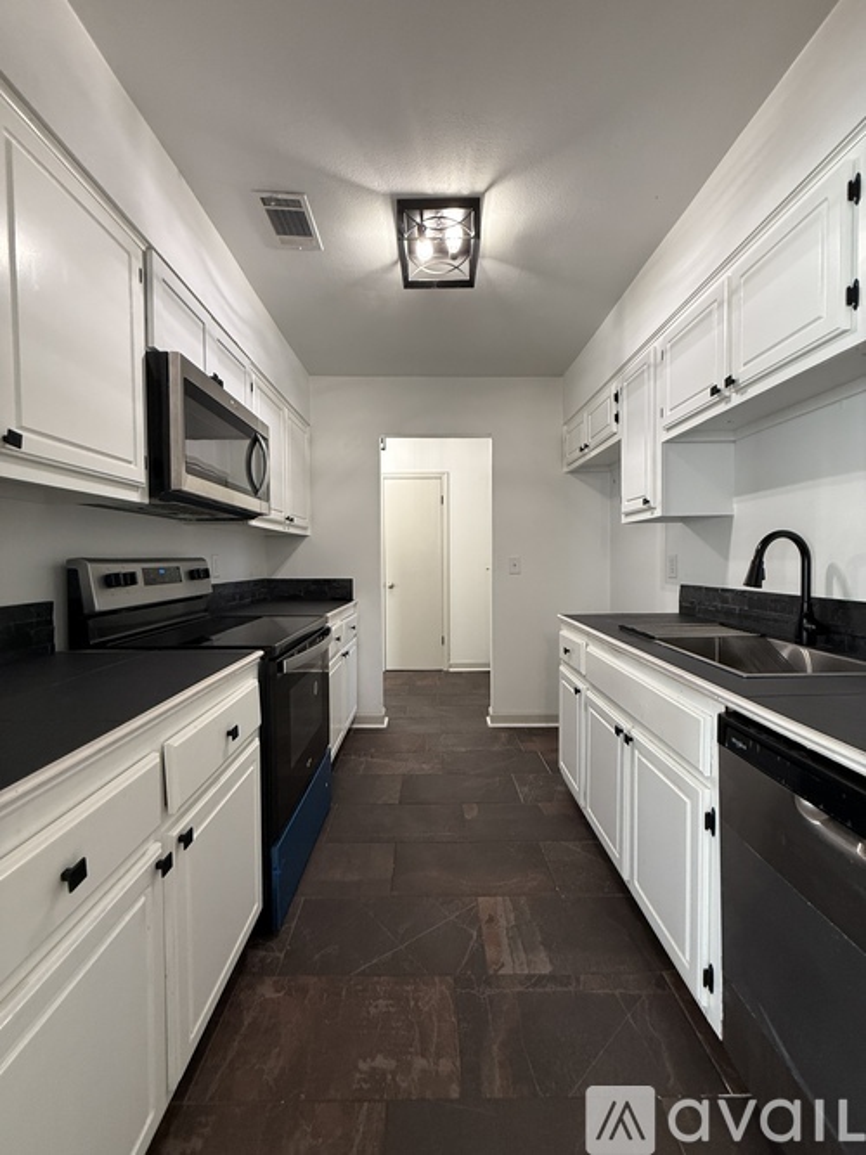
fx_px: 467
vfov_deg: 102.1
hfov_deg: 85.7
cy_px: 578
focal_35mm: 14
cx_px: 433
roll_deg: +0.1
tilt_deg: -1.6
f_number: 2.2
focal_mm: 2.22
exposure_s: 1/60
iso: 200
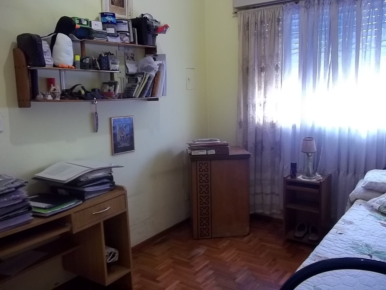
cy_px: 145
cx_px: 193
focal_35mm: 32
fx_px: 357
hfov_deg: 56.8
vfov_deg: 44.2
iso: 160
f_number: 2.9
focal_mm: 5.7
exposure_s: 1/10
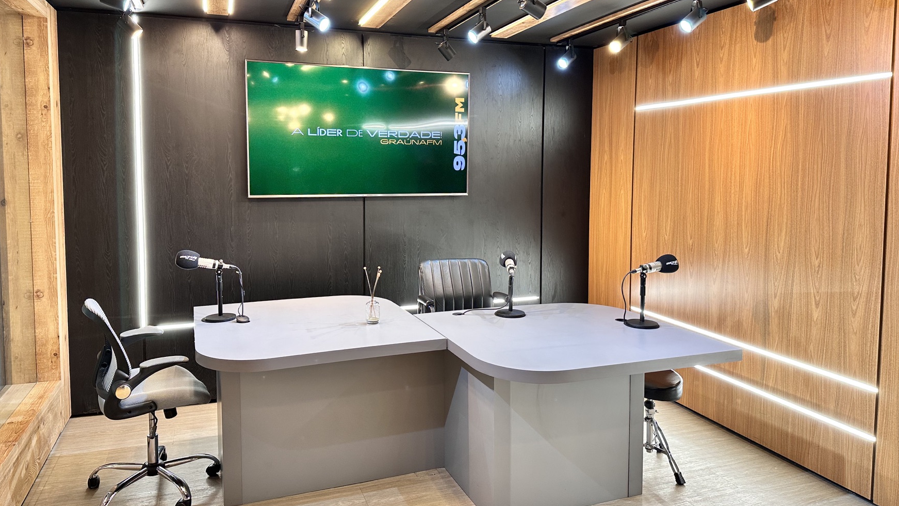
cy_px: 202
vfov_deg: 42.7
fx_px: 644
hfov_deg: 69.8
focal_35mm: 27
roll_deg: -0.2
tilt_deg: -3.4
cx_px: 436
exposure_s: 1/60
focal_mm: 6.86
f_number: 1.78
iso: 125
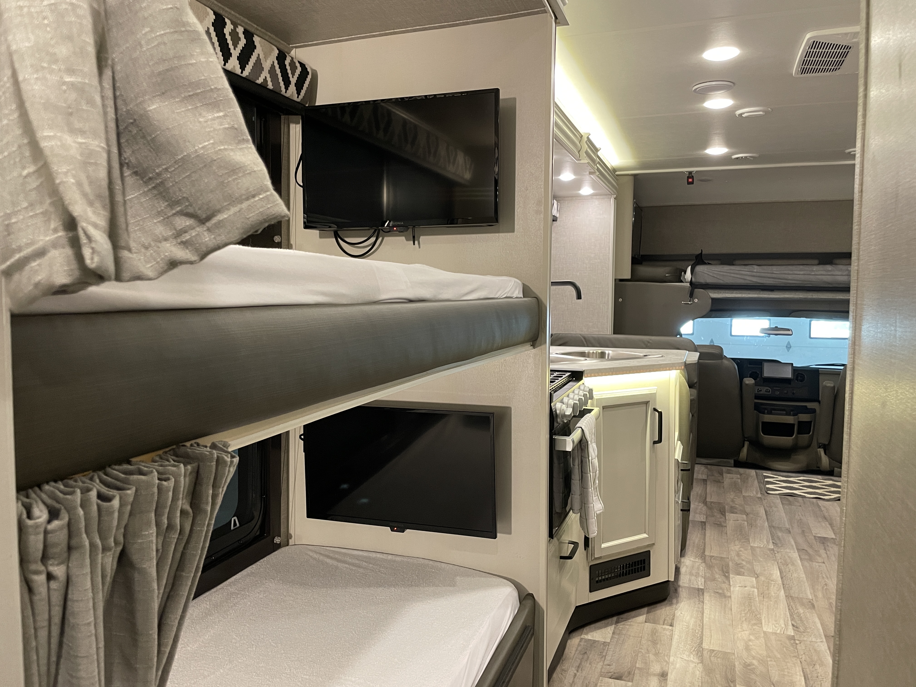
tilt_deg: -3.9
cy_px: 344
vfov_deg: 53.1
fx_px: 688
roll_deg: -0.8
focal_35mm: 26
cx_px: 458
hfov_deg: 67.3
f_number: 1.6
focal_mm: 4.2
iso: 400
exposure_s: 1/60
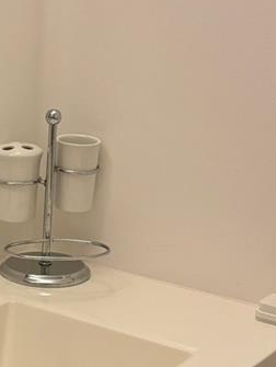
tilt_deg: -15.1
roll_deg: -1.1
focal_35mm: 93
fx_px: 987
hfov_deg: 15.3
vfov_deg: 21.0
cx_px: -59
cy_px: 209
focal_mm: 5.96
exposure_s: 1/120
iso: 100
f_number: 1.6
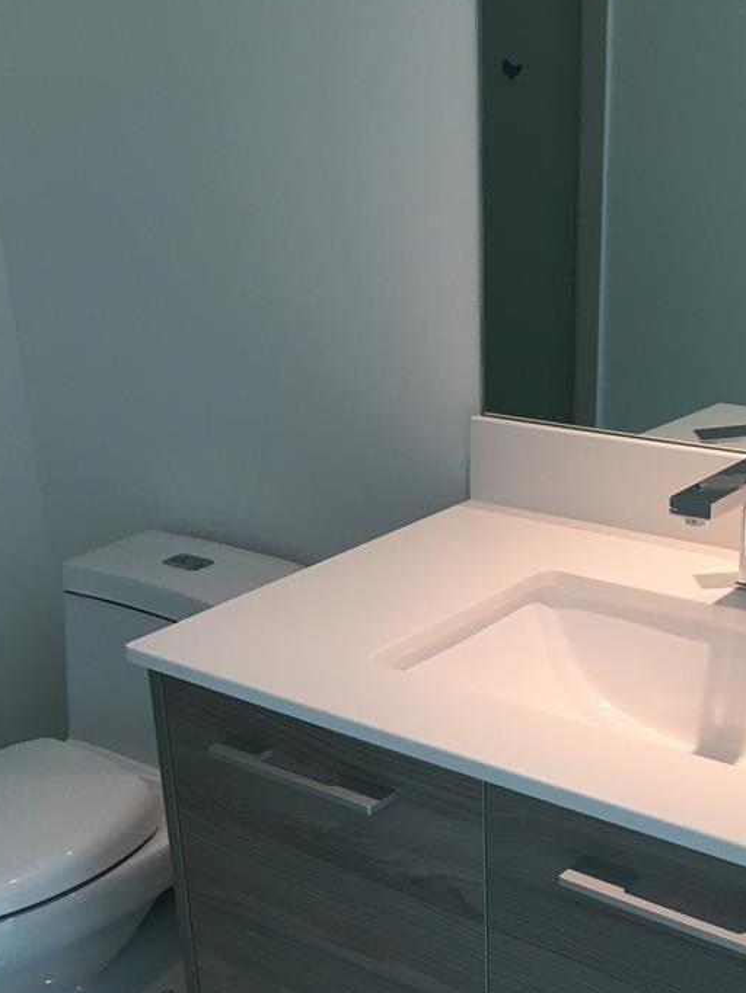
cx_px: 334
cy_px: 763
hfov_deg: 28.6
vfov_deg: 36.5
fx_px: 1465
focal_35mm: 51
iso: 32
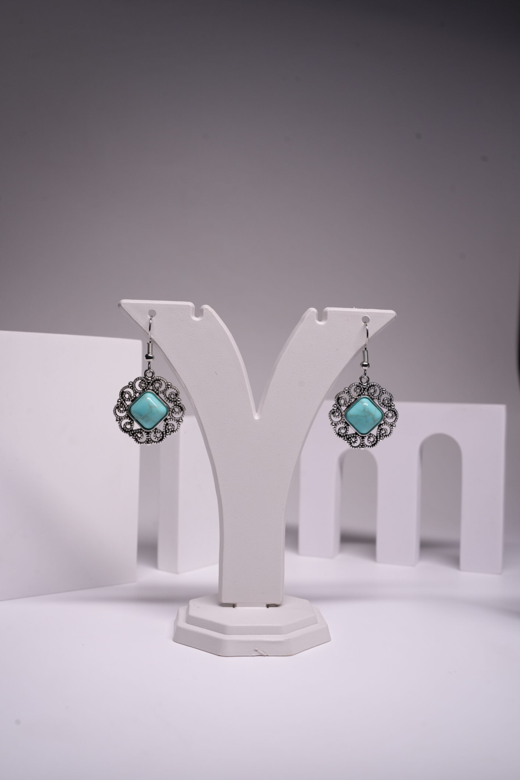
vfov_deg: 54.4
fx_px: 758
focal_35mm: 35
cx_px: 260
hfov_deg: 37.9
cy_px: 390
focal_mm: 35
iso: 800
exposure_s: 1/100
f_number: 9
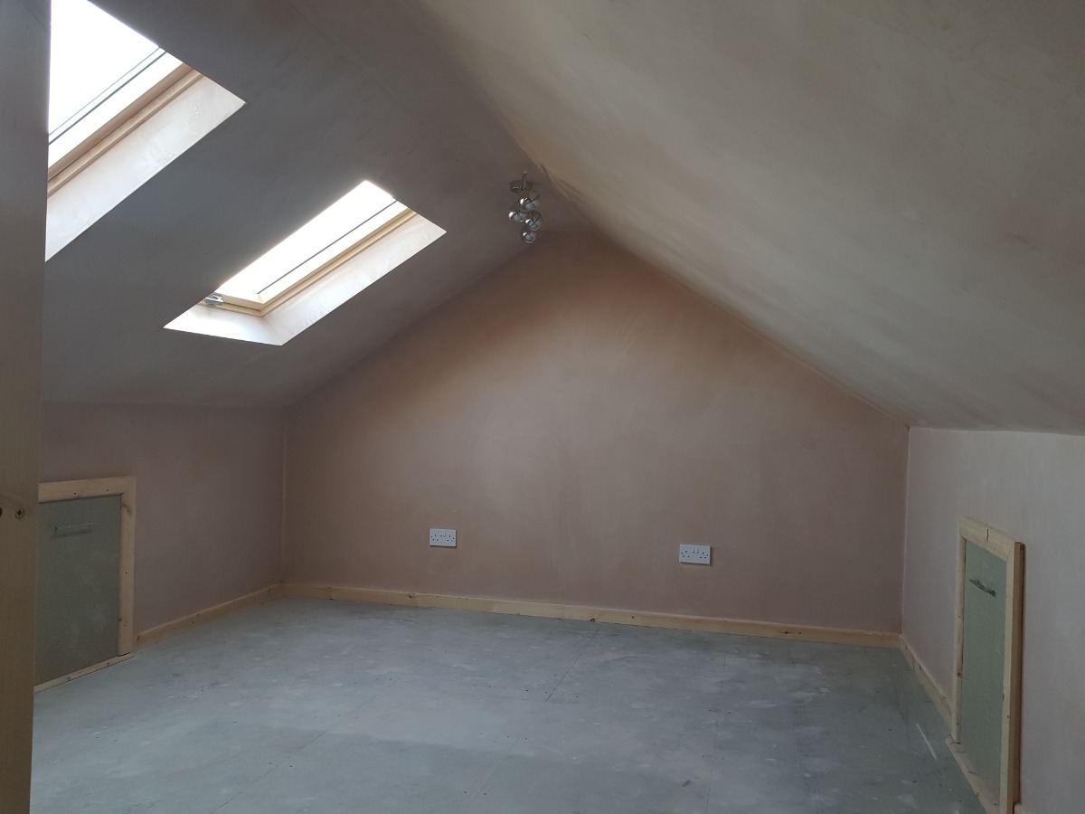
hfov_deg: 67.3
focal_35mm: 26
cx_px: 542
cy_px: 407
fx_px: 815
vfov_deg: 53.1
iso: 80
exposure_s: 1/60
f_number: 1.7
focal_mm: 4.2
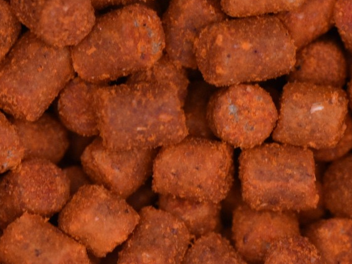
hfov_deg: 4.6
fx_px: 4418
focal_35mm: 434
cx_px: 352
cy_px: -59
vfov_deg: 3.4
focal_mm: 105
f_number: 5.6
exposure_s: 1/200
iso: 2500
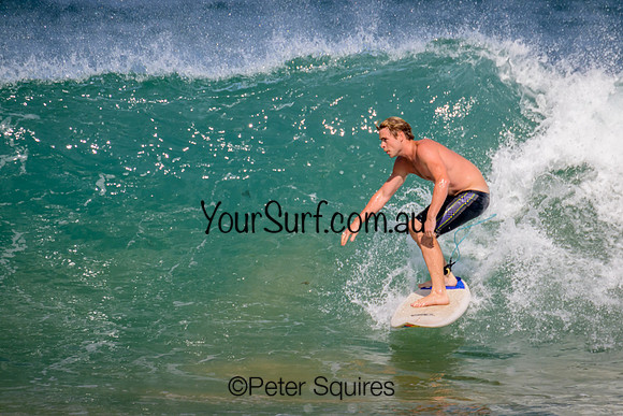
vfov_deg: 1.7
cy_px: 201
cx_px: 322
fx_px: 14302
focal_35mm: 826
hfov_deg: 2.5
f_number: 11
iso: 800
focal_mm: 800
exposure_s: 1/2000
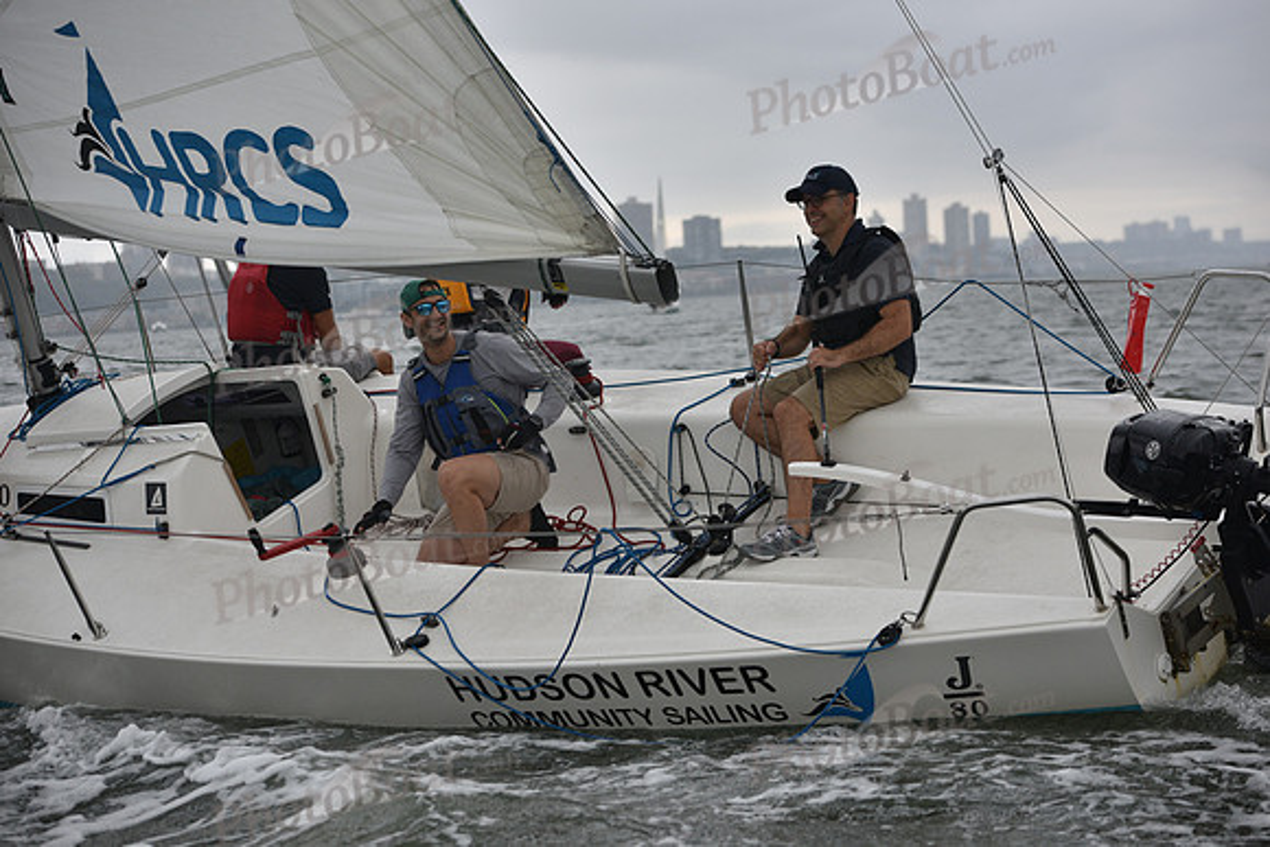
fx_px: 2470
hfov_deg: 28.8
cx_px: 635
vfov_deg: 19.5
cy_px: 424
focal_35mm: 70
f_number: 3.5
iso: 320
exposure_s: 1/1250
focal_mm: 70
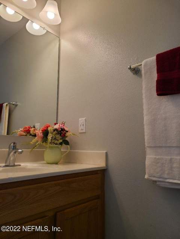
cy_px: 120
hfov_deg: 53.1
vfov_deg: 67.3
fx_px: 180
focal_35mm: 26
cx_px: 90
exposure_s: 1/120
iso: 40
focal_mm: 5.4
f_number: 1.8
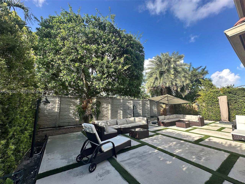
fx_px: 99
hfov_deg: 102.1
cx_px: 122
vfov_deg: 85.7
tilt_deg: +8.5
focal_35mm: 14
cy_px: 92
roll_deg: +0.3
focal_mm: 2.22
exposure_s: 1/424
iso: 40
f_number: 2.2
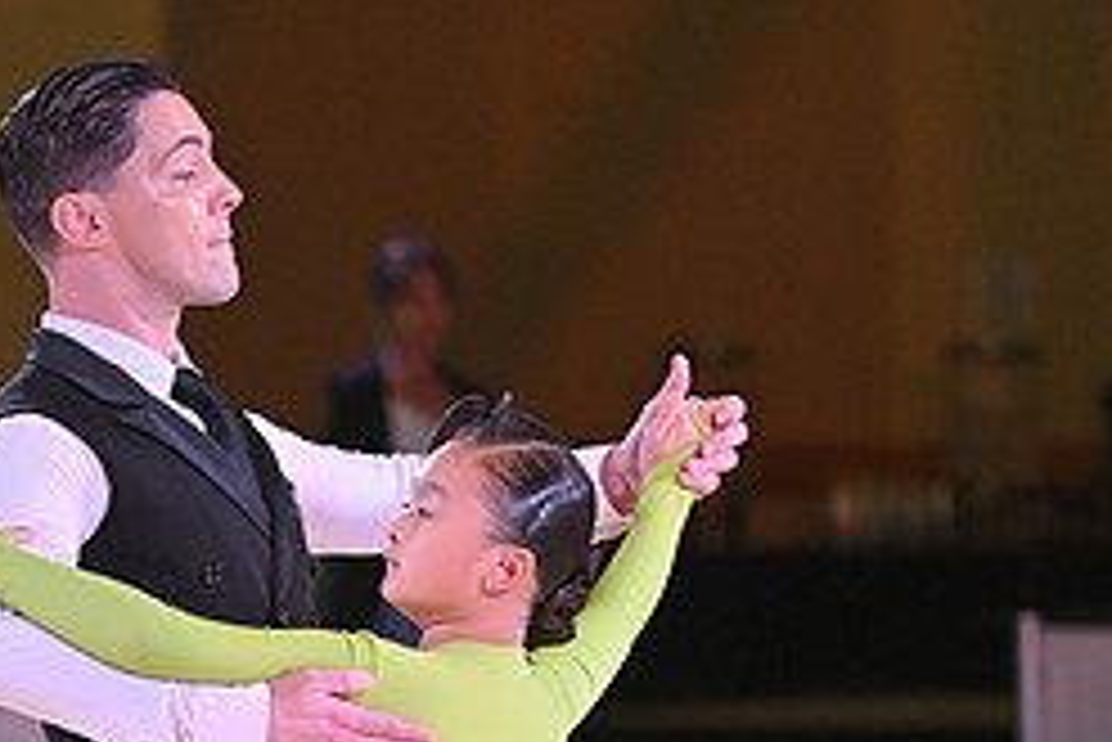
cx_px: 412
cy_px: 1192
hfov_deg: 4.4
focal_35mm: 469
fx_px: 14495
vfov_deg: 2.9
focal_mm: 200
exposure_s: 1/400
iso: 4000
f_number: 5
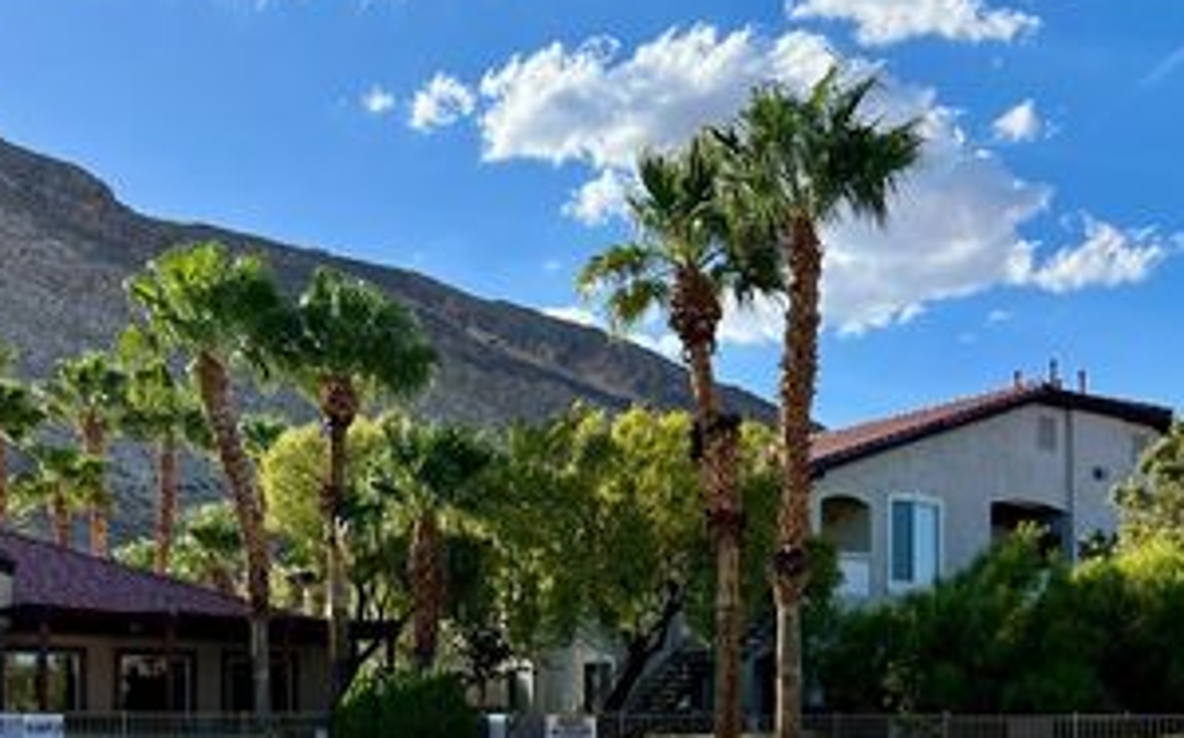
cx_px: 549
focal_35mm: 46
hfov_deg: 43.5
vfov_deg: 26.8
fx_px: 1483
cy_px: 693
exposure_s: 1/2632
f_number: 1.5
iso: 50
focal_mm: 5.7
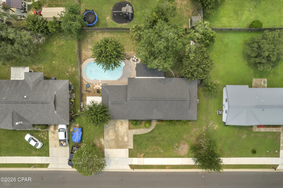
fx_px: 173
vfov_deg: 57.2
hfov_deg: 78.6
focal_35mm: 22
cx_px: 142
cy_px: 94
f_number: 2.8
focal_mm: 8.38
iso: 110
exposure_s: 1/1250
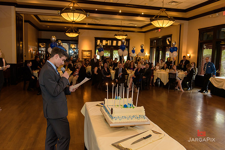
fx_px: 194
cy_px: 75
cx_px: 112
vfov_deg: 42.3
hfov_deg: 60.3
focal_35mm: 31
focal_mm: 31
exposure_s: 1/125
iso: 1600
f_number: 3.2
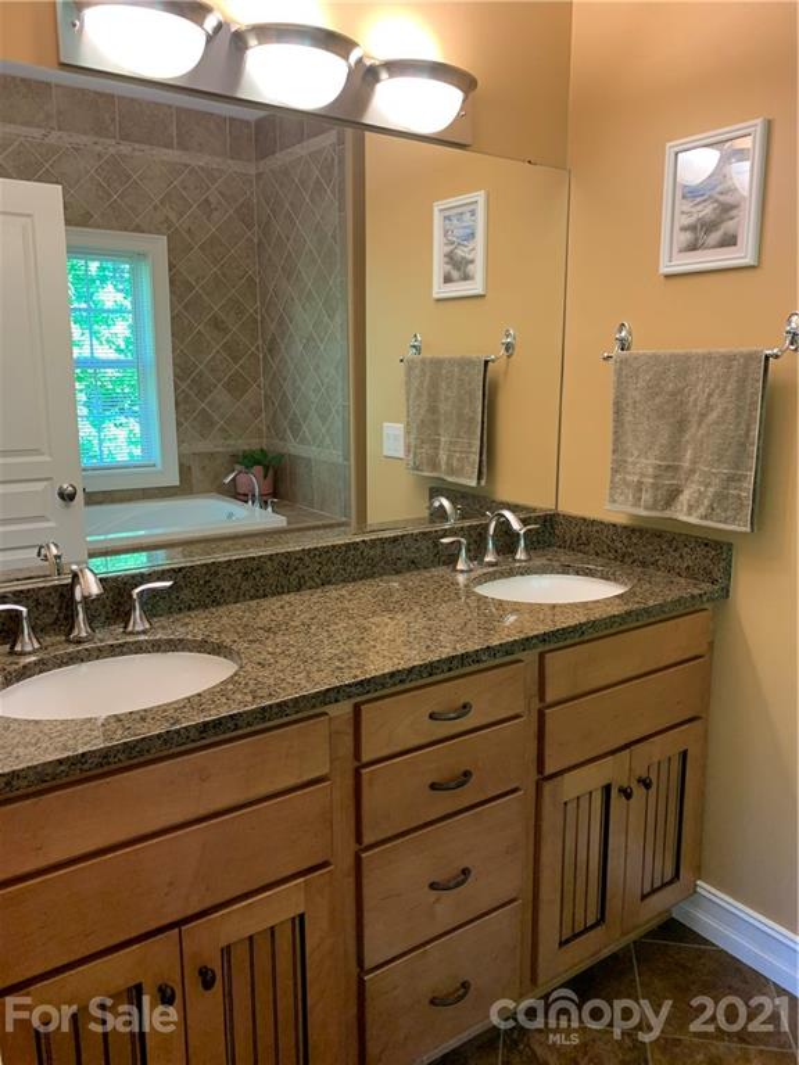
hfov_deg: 53.1
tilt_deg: -9.9
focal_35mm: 26
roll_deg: +0.2
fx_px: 800
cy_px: 532
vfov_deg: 67.3
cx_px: 400
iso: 200
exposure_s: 1/60
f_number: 1.8
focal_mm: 4.25
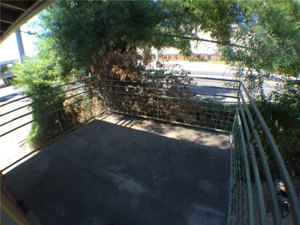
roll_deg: +0.4
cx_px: 150
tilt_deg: -24.1
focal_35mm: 29
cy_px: 112
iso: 32
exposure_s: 1/214
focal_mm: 4.15
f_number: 2.2
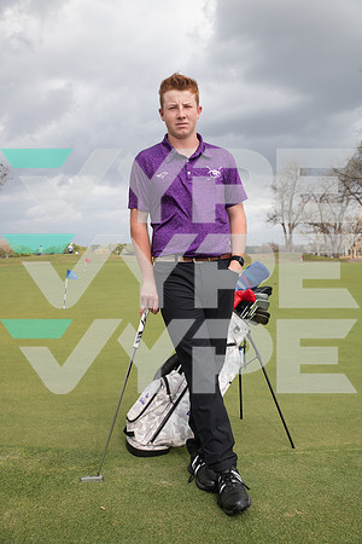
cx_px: 181
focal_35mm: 36
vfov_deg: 53.1
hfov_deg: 36.9
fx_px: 543
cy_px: 272
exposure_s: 1/320
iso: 80
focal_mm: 36
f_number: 6.3
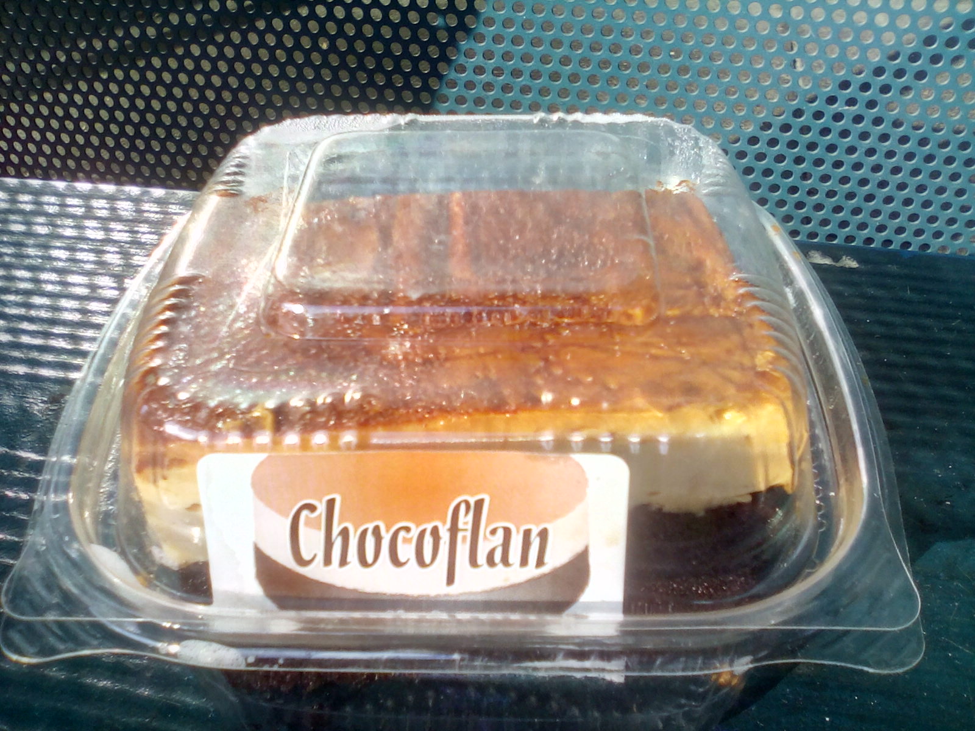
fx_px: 986
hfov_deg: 52.6
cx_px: 488
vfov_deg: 40.7
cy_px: 366
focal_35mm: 35
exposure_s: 1/371
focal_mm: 2.9
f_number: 2.8
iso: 56
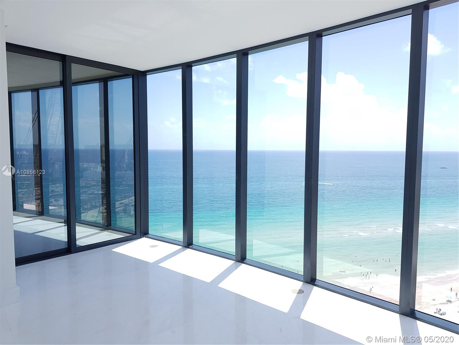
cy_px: 172
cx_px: 230
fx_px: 345
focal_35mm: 26
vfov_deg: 53.1
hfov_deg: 67.3
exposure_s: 1/365
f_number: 1.7
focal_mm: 4.2
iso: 40
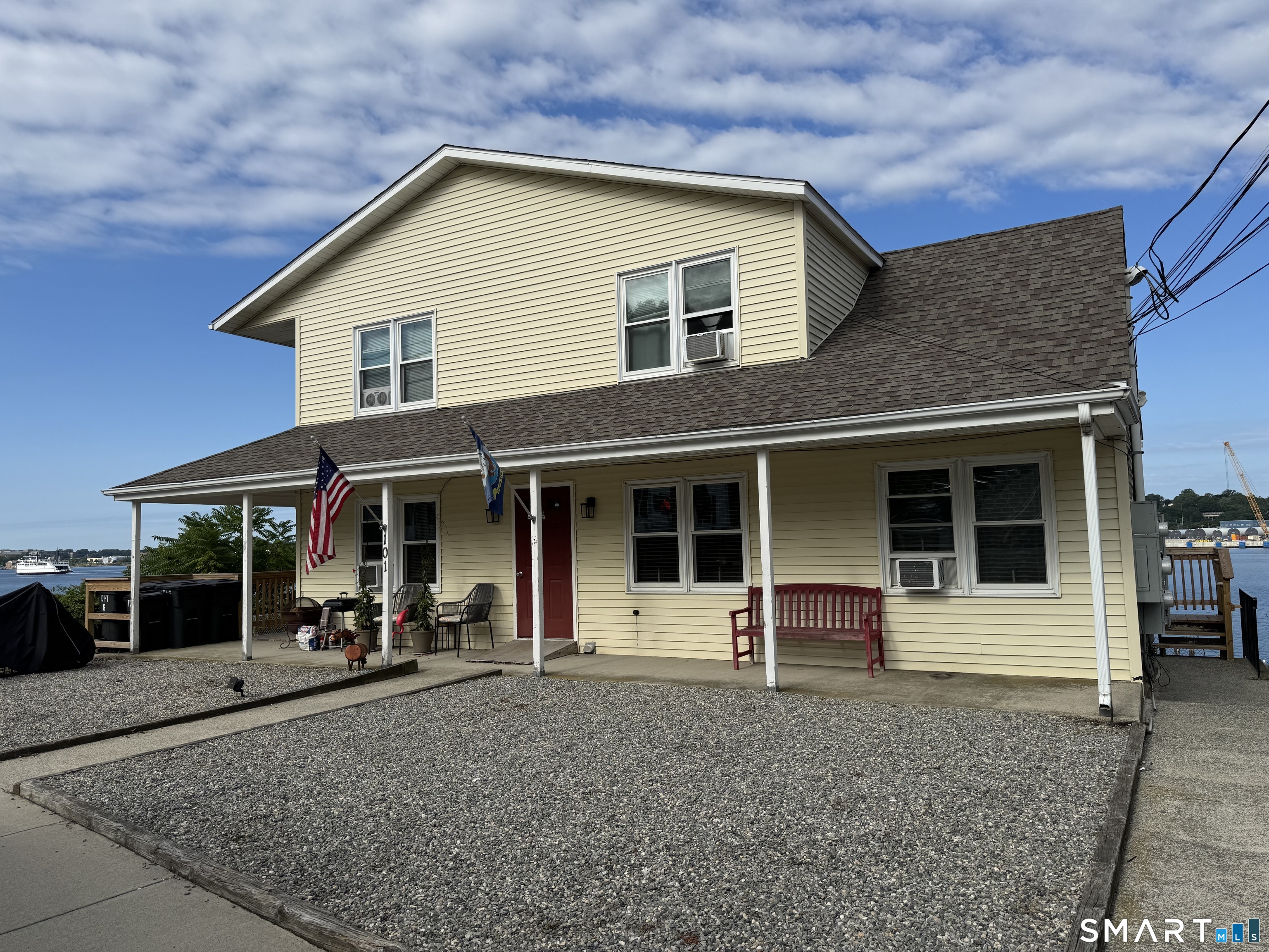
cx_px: 634
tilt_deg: +3.6
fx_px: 880
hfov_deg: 71.6
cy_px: 476
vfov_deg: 56.8
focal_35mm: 24
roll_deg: +1.5
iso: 80
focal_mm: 6.76
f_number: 1.78
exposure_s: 1/5814
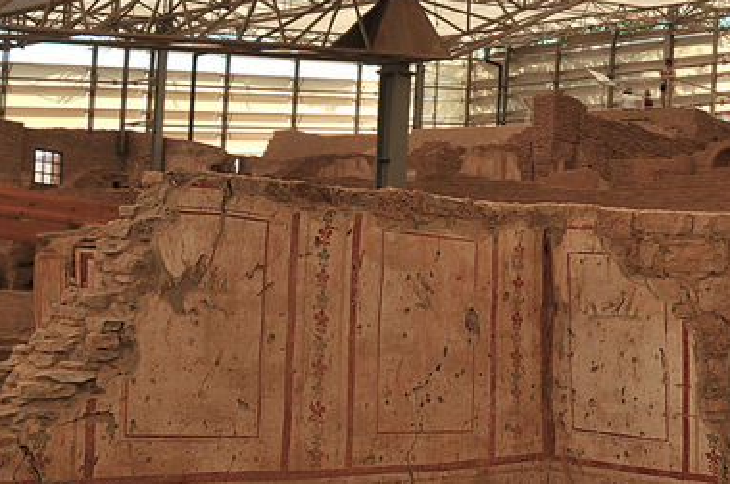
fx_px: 1296
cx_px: 816
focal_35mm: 64
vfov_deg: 20.9
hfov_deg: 28.4
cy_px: 85
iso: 200
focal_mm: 18
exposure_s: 1/250
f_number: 7.1
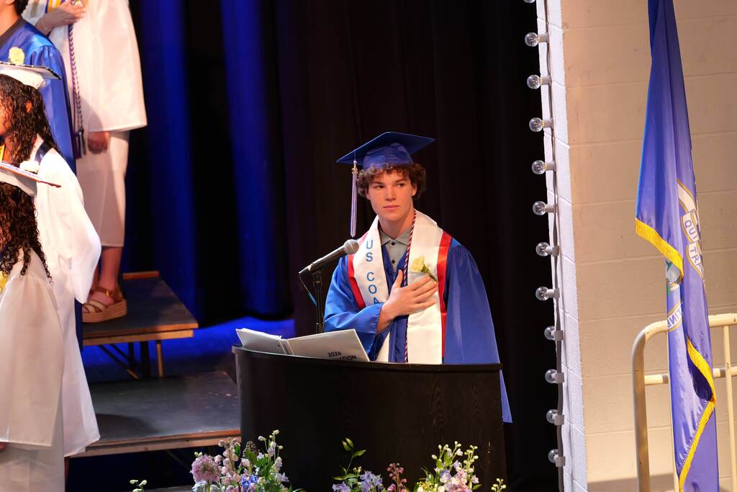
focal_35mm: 300
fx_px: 6142
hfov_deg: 6.9
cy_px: 246
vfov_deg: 4.6
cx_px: 368
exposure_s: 1/40
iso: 6400
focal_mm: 300
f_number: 5.6
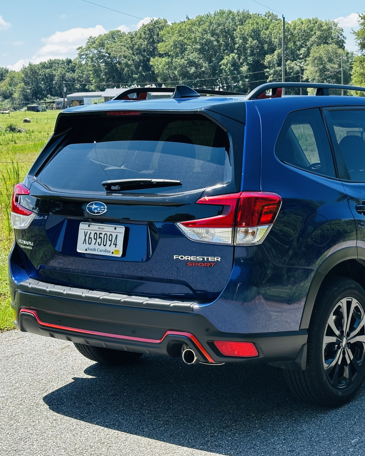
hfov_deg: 22.9
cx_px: 276
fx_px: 891
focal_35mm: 66
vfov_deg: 28.7
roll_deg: +1.4
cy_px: 229
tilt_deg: -7.1
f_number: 1.78
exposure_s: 1/791
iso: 64
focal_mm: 6.86
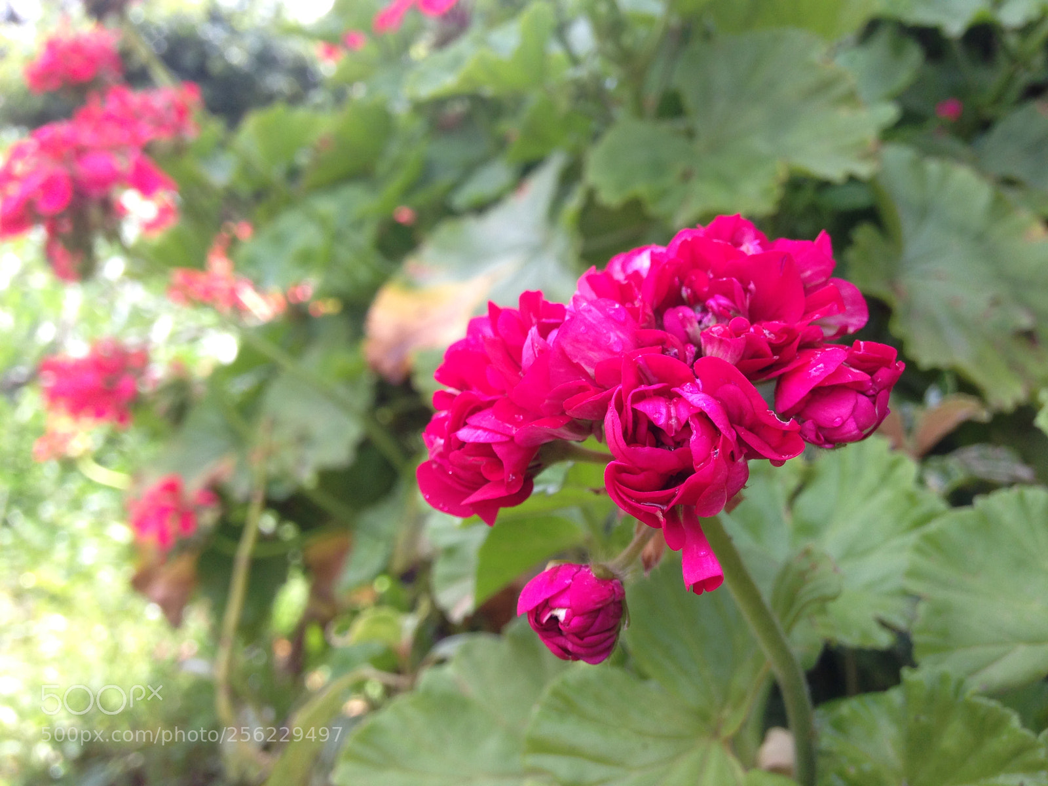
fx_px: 999
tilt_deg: -2.7
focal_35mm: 33
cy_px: 393
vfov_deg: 42.9
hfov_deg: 55.4
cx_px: 524
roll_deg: -5.5
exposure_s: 1/237
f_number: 2.4
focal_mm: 4.12
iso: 50
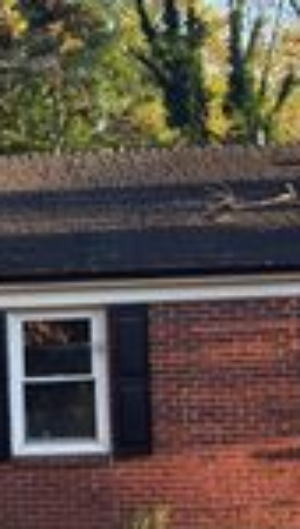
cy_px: 414
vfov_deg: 24.1
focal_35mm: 87
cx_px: -42
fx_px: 1223
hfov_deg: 13.7
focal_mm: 6.76
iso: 200
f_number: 1.78
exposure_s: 1/240
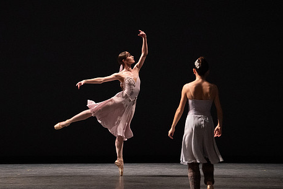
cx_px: 109
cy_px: 100
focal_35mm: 254
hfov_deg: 8.1
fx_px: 1997
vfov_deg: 5.4
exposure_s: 1/400
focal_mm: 200
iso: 12800
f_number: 5
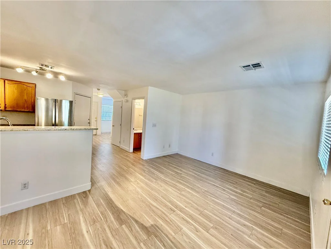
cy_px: 124
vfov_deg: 85.7
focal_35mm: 14
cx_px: 166
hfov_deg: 102.1
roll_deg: -5.3
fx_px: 134
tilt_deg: -2.6
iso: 320
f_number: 2.2
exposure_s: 1/120
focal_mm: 2.22
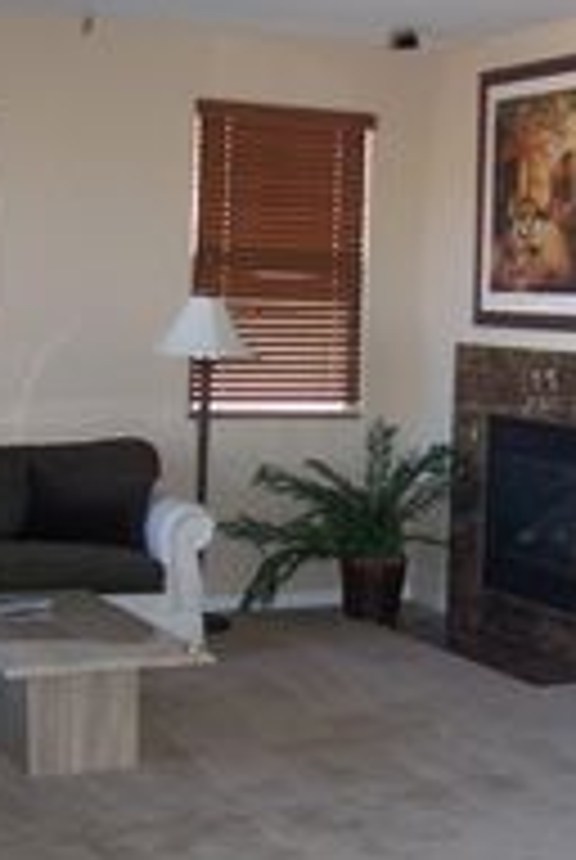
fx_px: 1626
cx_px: 513
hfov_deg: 19.7
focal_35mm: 68
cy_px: 423
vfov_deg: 29.6
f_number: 2.7
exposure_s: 1/60
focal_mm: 5.6
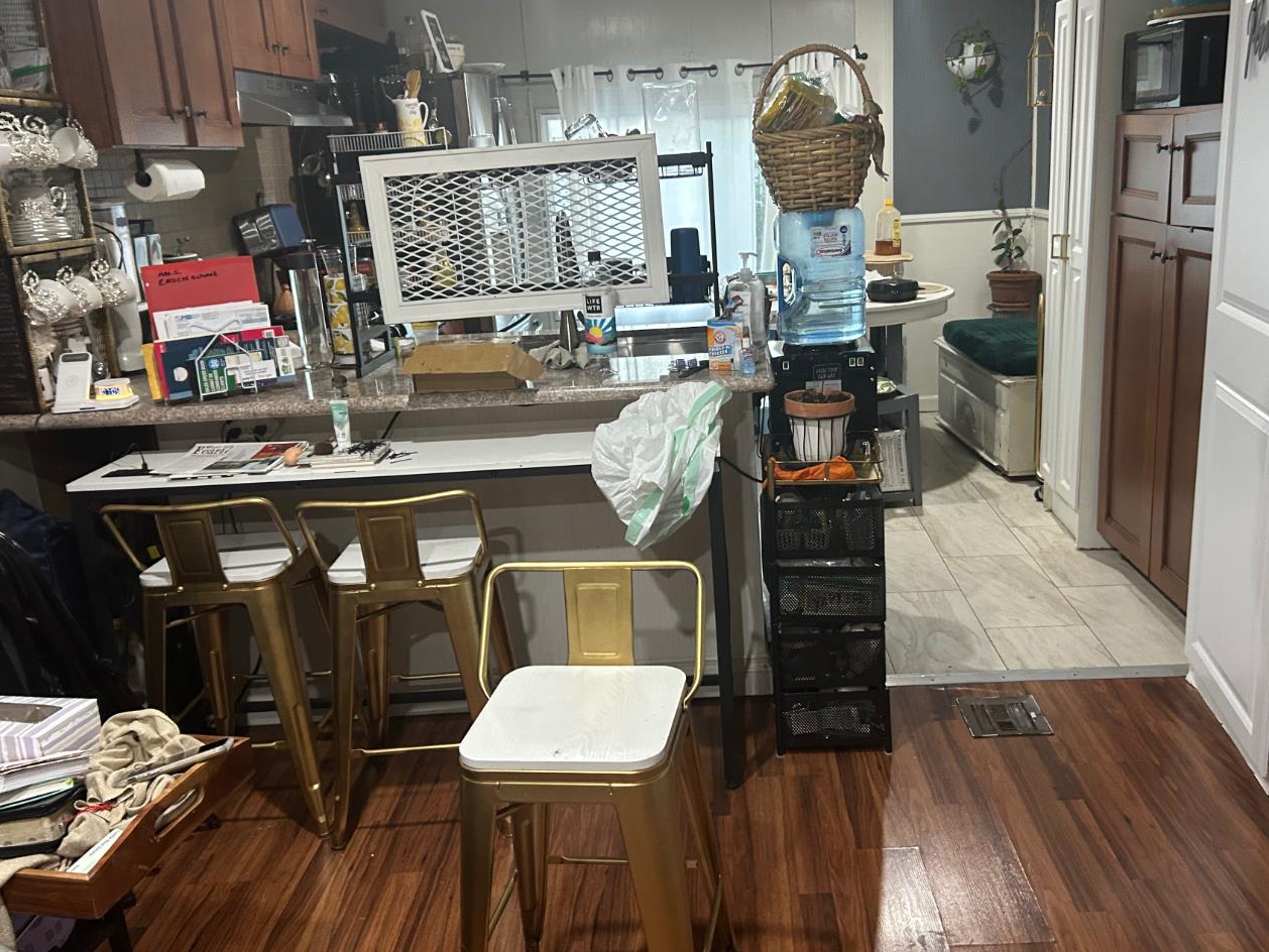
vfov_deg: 45.5
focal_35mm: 31
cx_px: 715
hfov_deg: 58.2
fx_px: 1137
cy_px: 469
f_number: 1.5
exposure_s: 1/60
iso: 250
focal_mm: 5.7
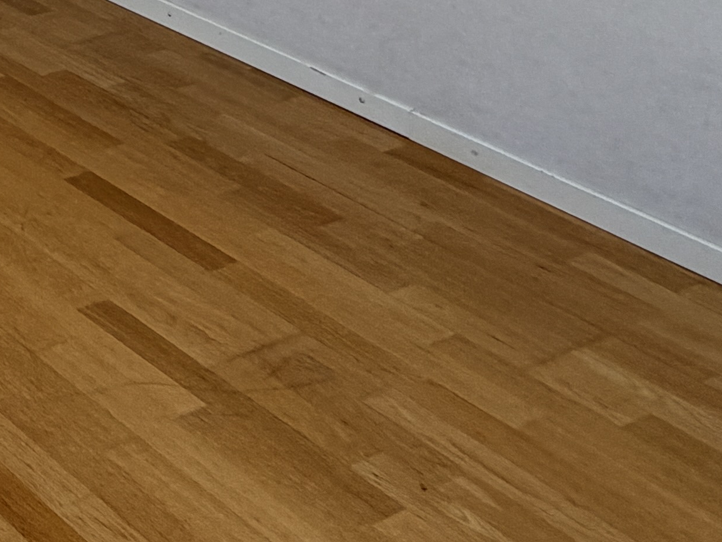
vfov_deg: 18.1
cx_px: -593
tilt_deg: -6.6
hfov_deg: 20.5
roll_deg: +0.8
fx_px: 1356
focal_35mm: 65
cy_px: -424
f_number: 2.2
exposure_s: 1/121
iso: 80
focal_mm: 2.22
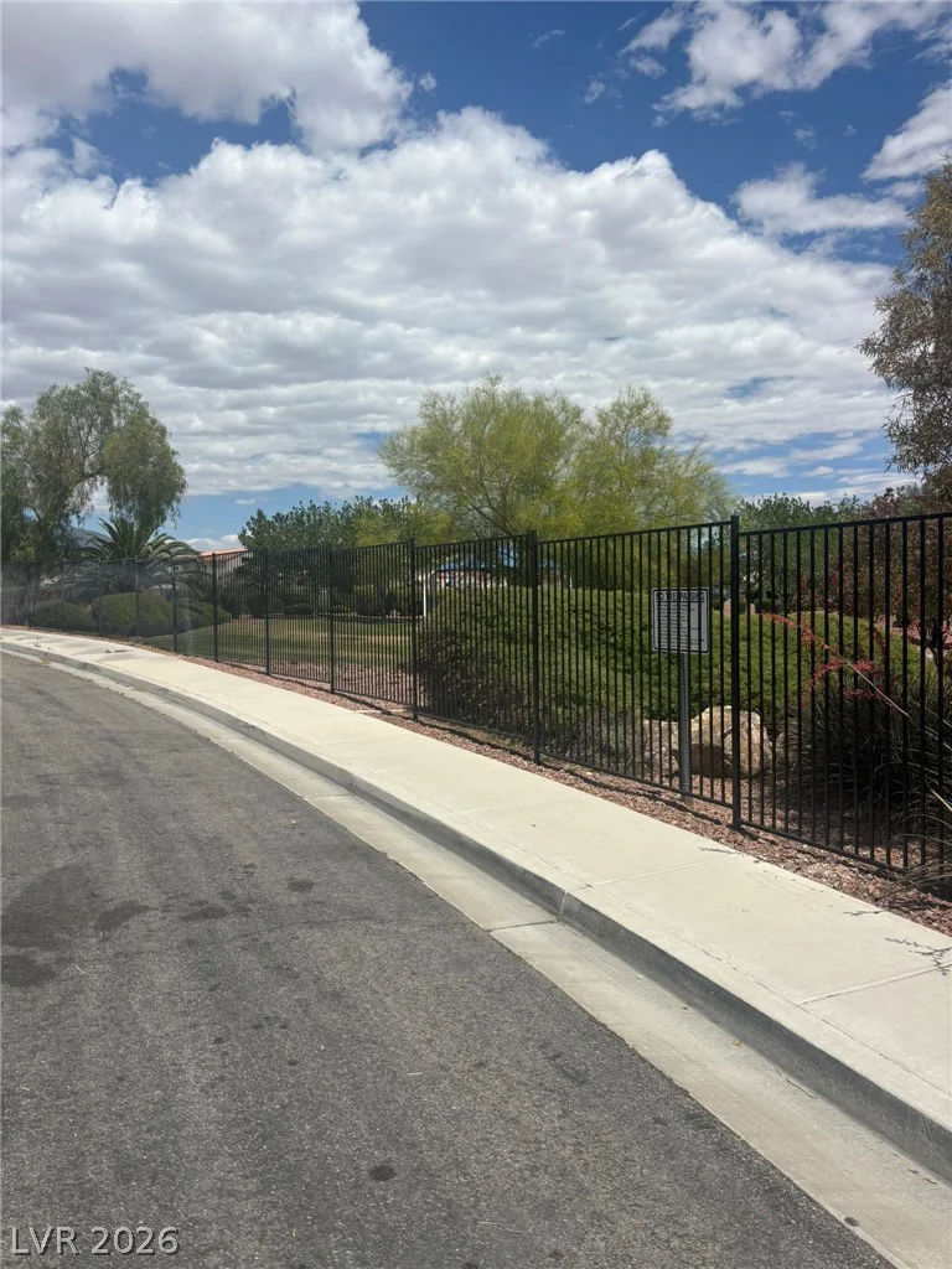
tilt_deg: -0.2
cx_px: 476
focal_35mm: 26
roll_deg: +0.2
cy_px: 634
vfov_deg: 67.3
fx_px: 953
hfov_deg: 53.1
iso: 50
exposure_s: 1/6329
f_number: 1.6
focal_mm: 5.96
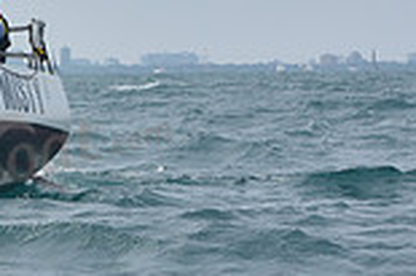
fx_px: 3244
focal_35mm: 281
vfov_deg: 4.9
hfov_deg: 7.1
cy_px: 68
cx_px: -344
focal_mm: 75
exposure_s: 1/800
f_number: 11
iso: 250
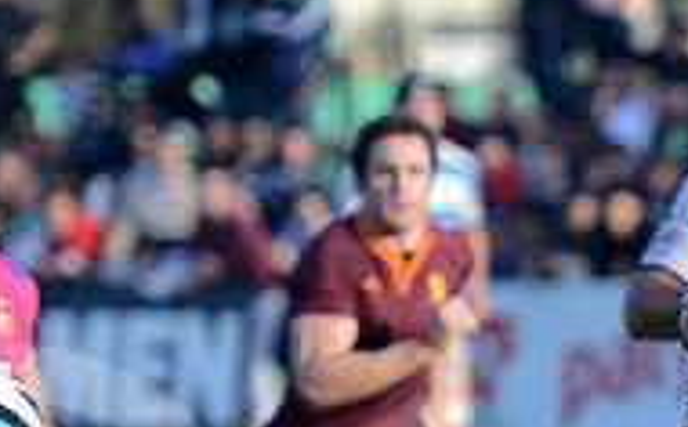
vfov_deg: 2.0
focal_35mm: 655
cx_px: 626
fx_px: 12260
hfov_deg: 3.2
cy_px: 613
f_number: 4
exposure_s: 1/500
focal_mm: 210
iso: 500
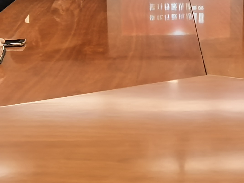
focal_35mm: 84
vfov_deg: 16.9
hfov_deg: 22.8
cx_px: 211
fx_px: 592
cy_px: -25
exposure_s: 1/50
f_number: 2.2
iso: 200
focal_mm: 1.95
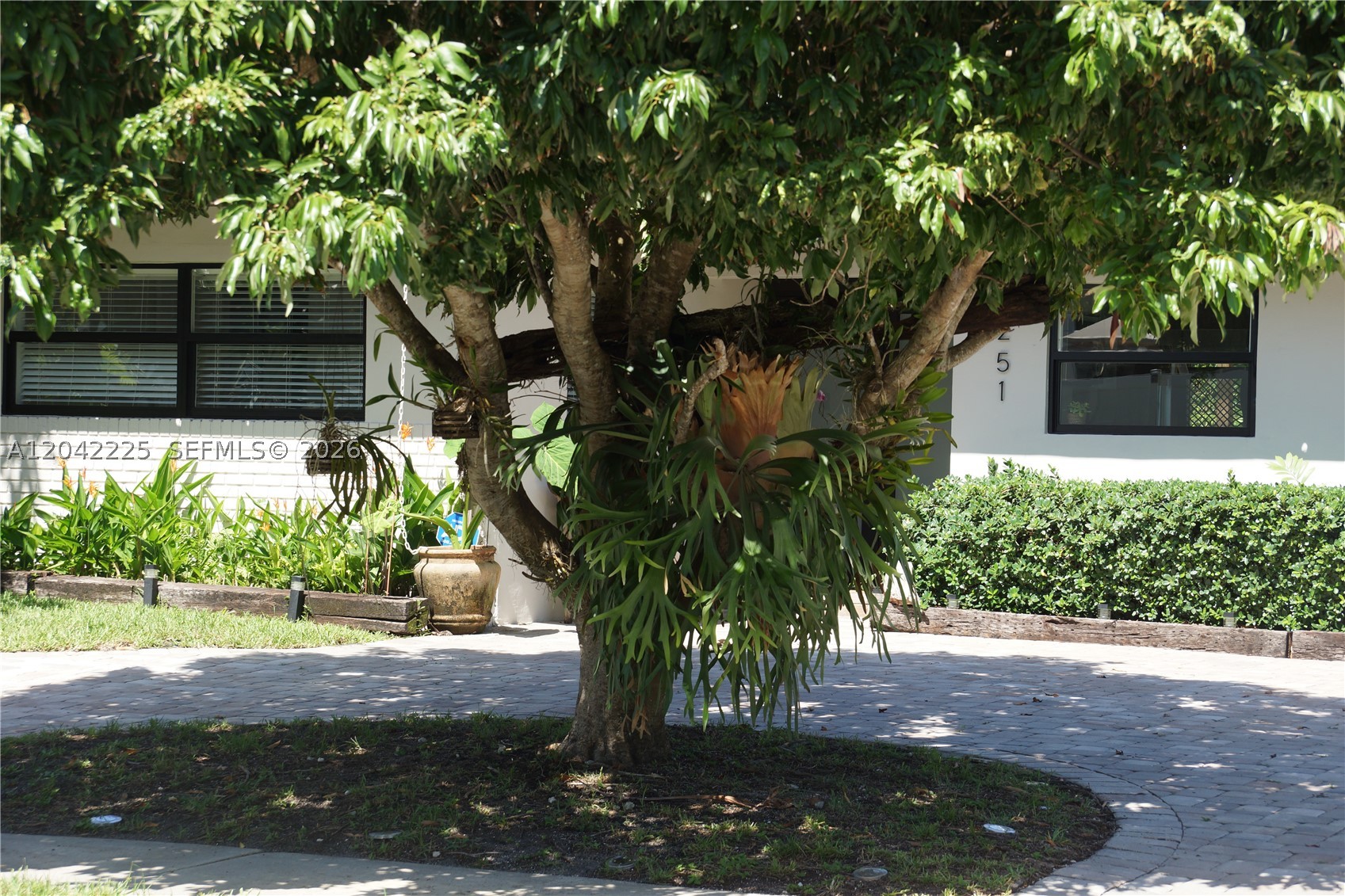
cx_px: 672
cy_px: 448
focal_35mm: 90
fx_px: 3362
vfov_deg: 15.2
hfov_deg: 22.6
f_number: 6.3
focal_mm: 60
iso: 100
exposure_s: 1/200
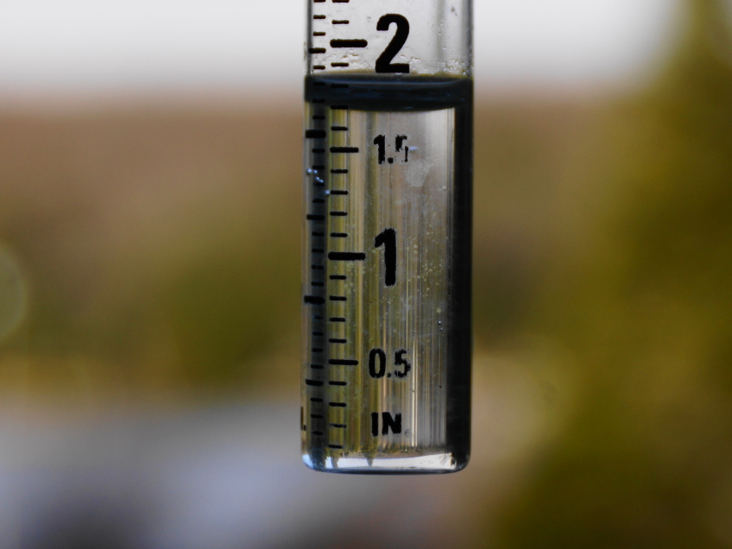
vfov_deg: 10.3
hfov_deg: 13.7
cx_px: 407
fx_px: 3057
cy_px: 263
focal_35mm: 145
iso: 125
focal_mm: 85
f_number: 5.6
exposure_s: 1/160
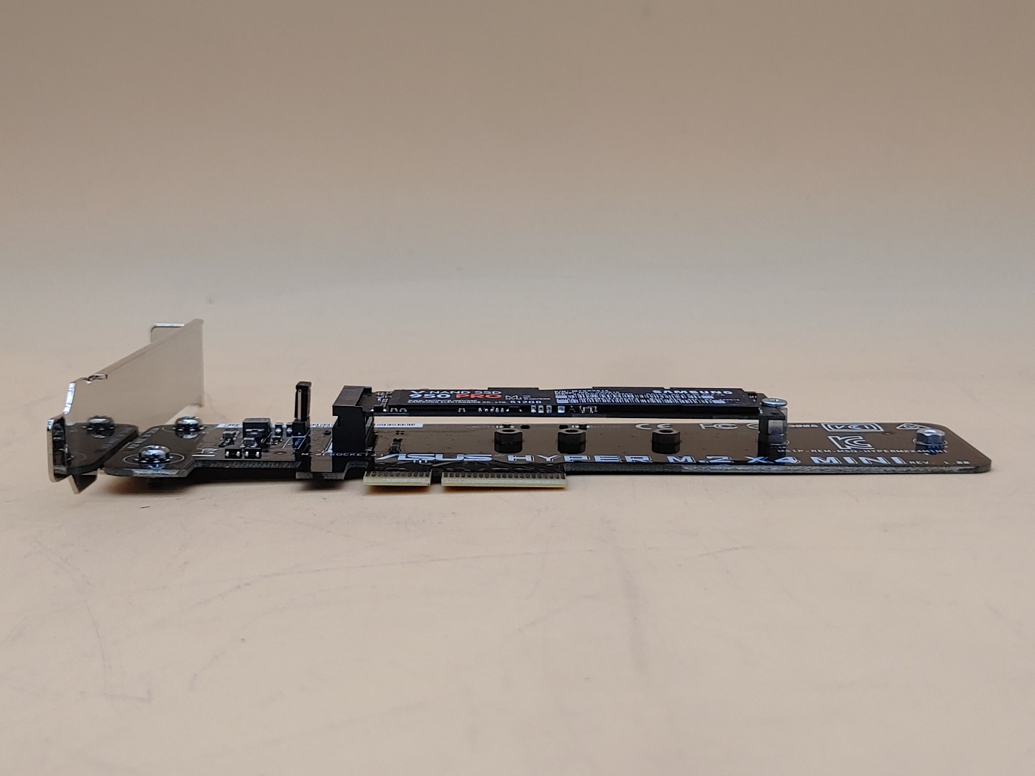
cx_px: 518
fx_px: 1316
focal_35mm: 44
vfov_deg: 32.9
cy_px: 388
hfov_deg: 42.9
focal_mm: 4.36
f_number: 1.8
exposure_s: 1/165
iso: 50
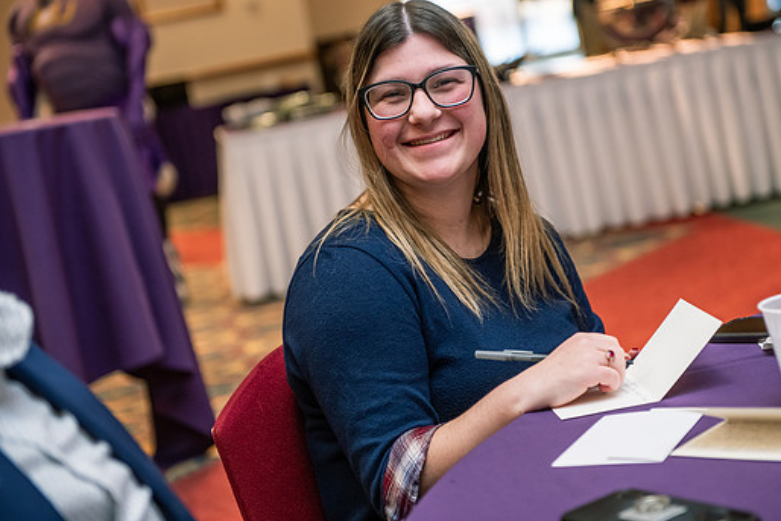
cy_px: 236
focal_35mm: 79
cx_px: 435
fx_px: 1714
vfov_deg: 17.3
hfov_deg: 25.7
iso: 1250
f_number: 3.2
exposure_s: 1/160
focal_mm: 70
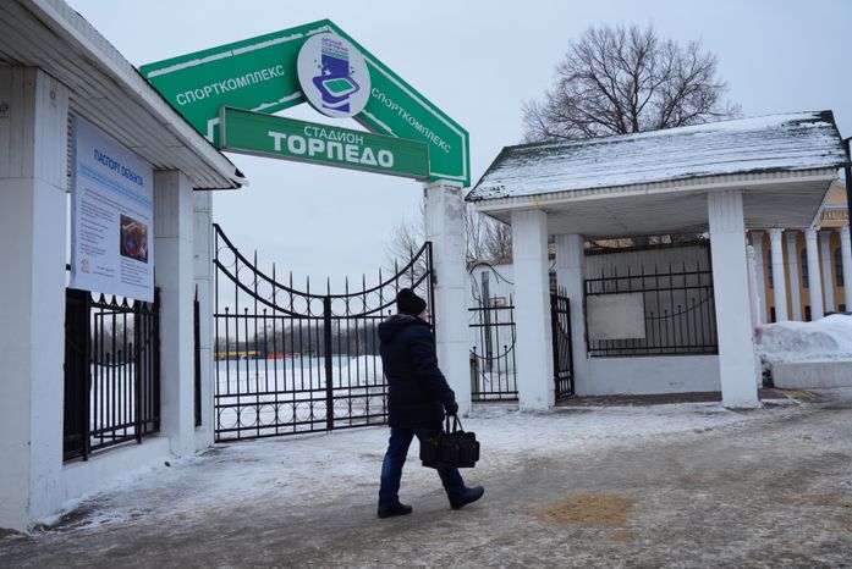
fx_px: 734
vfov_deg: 42.4
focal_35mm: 31
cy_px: 284
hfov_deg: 60.2
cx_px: 426
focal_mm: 31
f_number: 5
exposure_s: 1/200
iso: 500
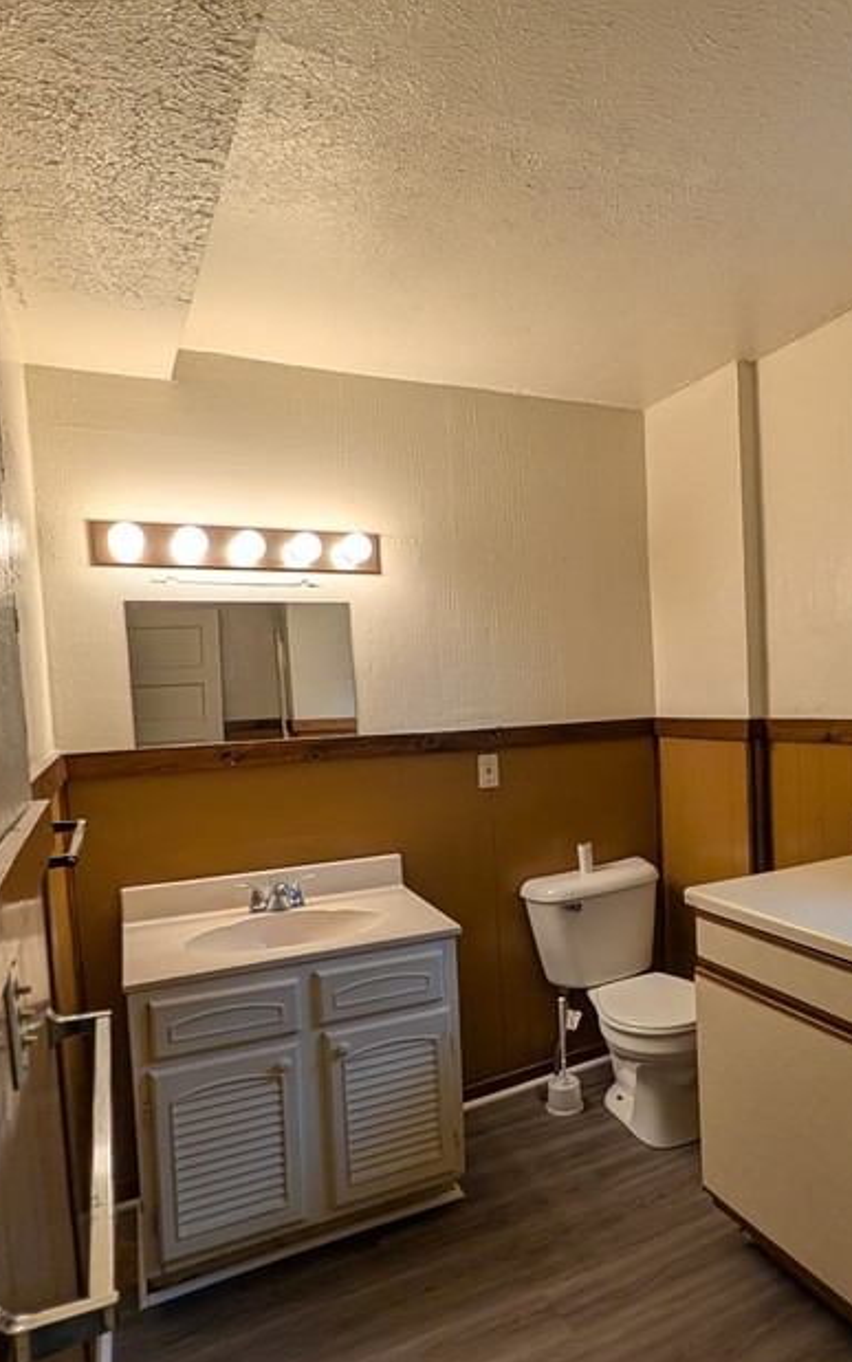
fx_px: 780
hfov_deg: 55.4
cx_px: 602
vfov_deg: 82.0
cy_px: 747
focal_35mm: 21
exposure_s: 1/120
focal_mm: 2.02
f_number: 1.7
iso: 86
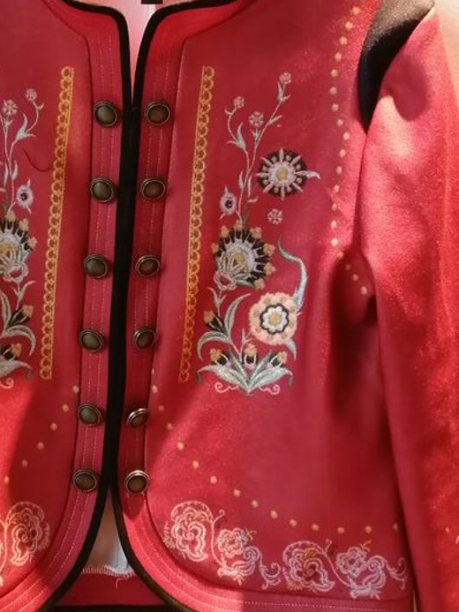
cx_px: 150
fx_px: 884
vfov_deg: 38.2
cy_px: 285
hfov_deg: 28.9
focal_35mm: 50
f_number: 1.8
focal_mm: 3.6
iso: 320
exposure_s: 1/20
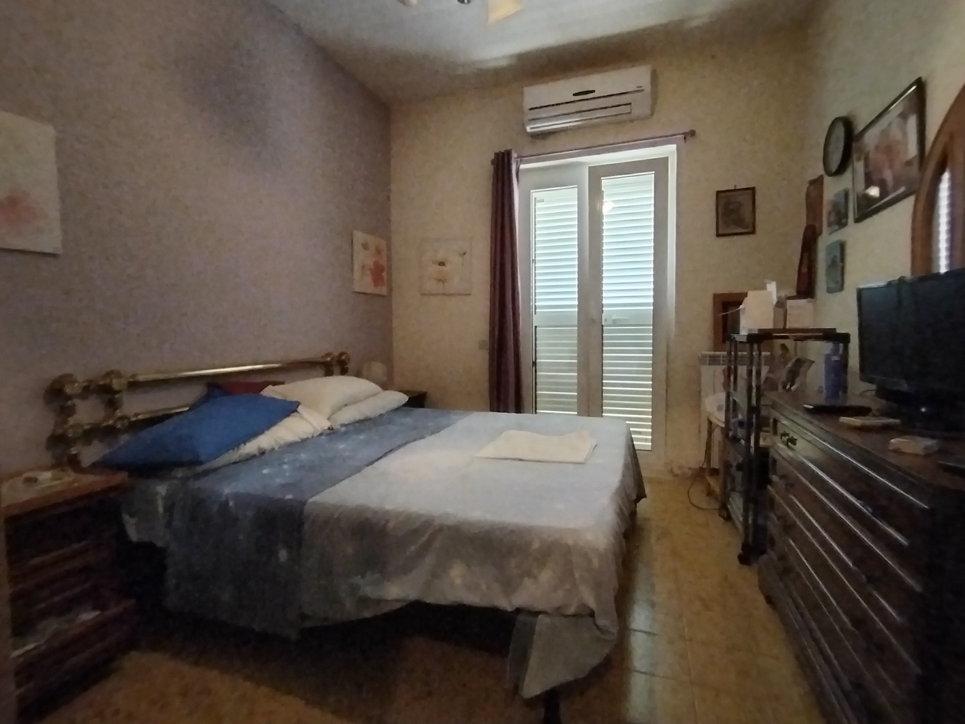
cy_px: 362
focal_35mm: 17
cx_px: 482
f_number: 2.2
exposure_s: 1/20
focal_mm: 1.42
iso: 725
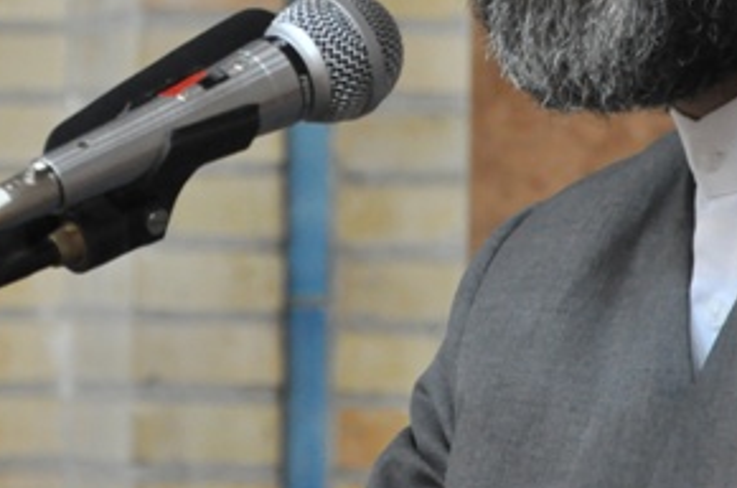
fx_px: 8525
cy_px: -130
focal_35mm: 417
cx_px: 328
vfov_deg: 3.3
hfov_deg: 5.0
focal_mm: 105
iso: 1600
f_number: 6.3
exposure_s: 1/30
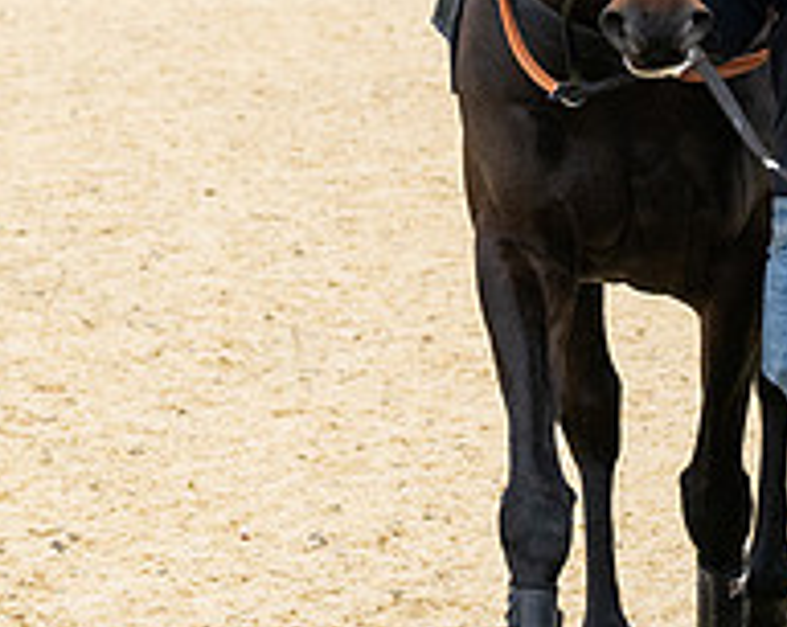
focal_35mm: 366
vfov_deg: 4.2
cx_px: 751
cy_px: -133
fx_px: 8512
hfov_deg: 5.3
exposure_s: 1/1600
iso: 400
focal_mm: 70
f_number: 5
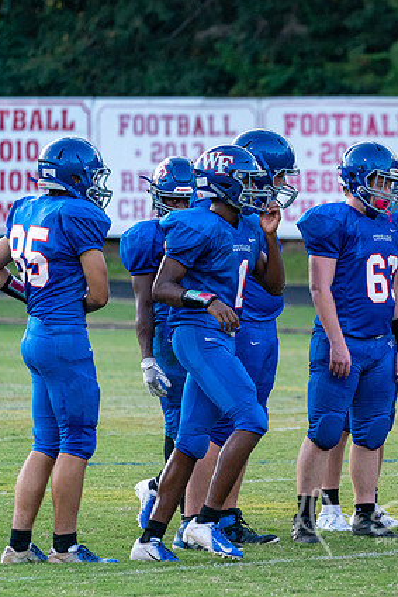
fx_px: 6097
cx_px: 429
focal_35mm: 368
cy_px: 298
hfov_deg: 3.7
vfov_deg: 5.6
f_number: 5.6
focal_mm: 244
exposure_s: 1/1000
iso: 3200
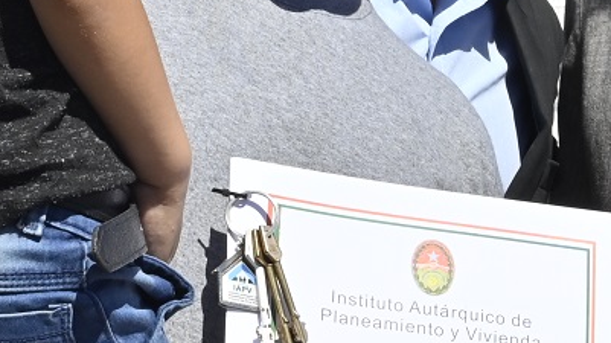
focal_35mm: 231
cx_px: 603
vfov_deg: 5.2
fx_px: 3740
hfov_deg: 9.3
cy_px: -20
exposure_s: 1/320
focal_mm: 46
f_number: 16
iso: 320
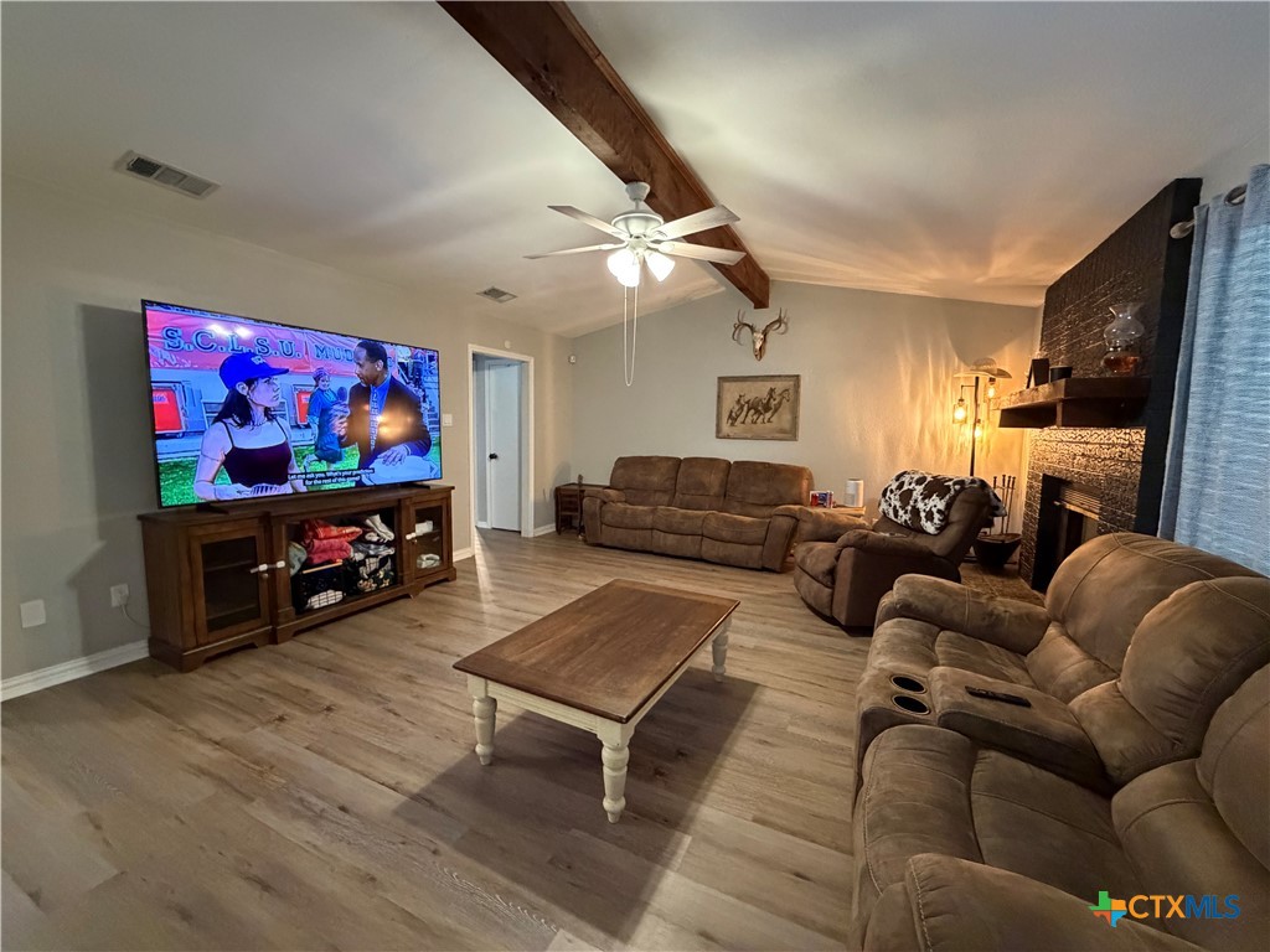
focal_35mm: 14
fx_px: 514
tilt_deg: -5.5
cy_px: 476
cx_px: 635
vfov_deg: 85.7
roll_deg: -0.5
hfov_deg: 102.1
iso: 1000
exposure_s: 1/60
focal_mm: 2.22
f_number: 2.2
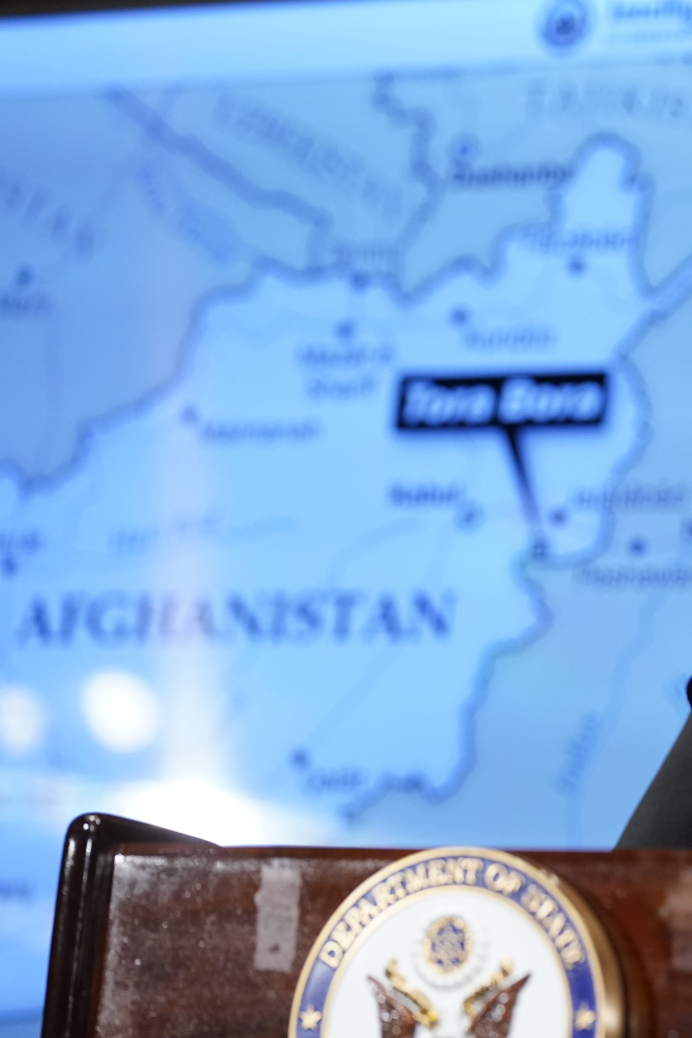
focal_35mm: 211
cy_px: 517
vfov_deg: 9.8
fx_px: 6083
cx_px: 671
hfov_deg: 6.5
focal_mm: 140
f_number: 3.2
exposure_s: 1/800
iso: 4000
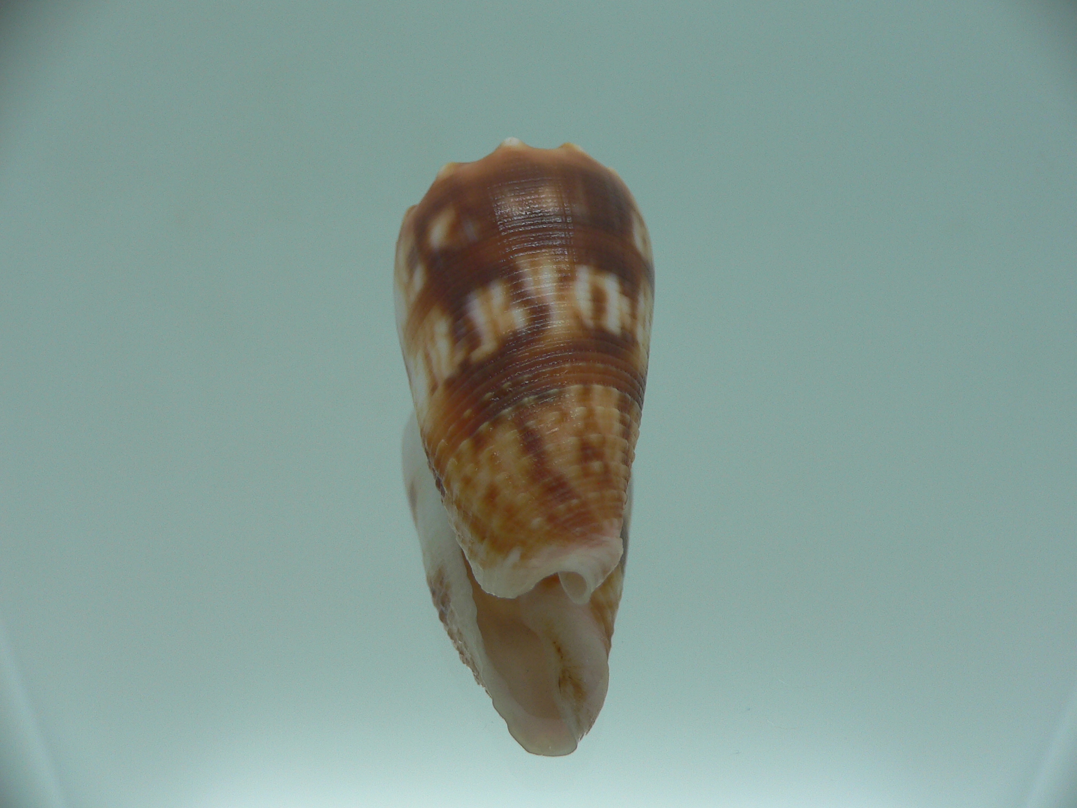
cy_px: 404
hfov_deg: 52.6
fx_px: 1089
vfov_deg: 40.7
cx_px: 538
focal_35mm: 35
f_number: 2.8
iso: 80
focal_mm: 4.6
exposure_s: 1/60
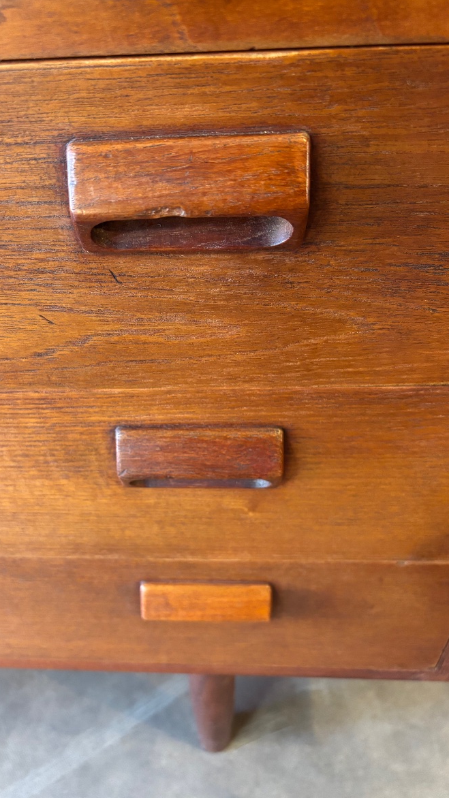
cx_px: 185
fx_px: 614
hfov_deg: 40.0
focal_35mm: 29
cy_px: 395
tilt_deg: -41.9
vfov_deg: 66.1
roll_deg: +3.9
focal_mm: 5.96
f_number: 1.6
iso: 400
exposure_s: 1/50
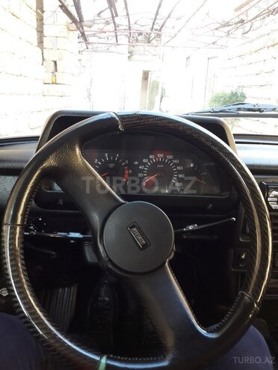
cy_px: 185
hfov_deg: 49.7
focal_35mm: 28
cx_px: 139
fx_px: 300
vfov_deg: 63.4
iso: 125
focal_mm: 3.7
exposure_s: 1/33
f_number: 1.9
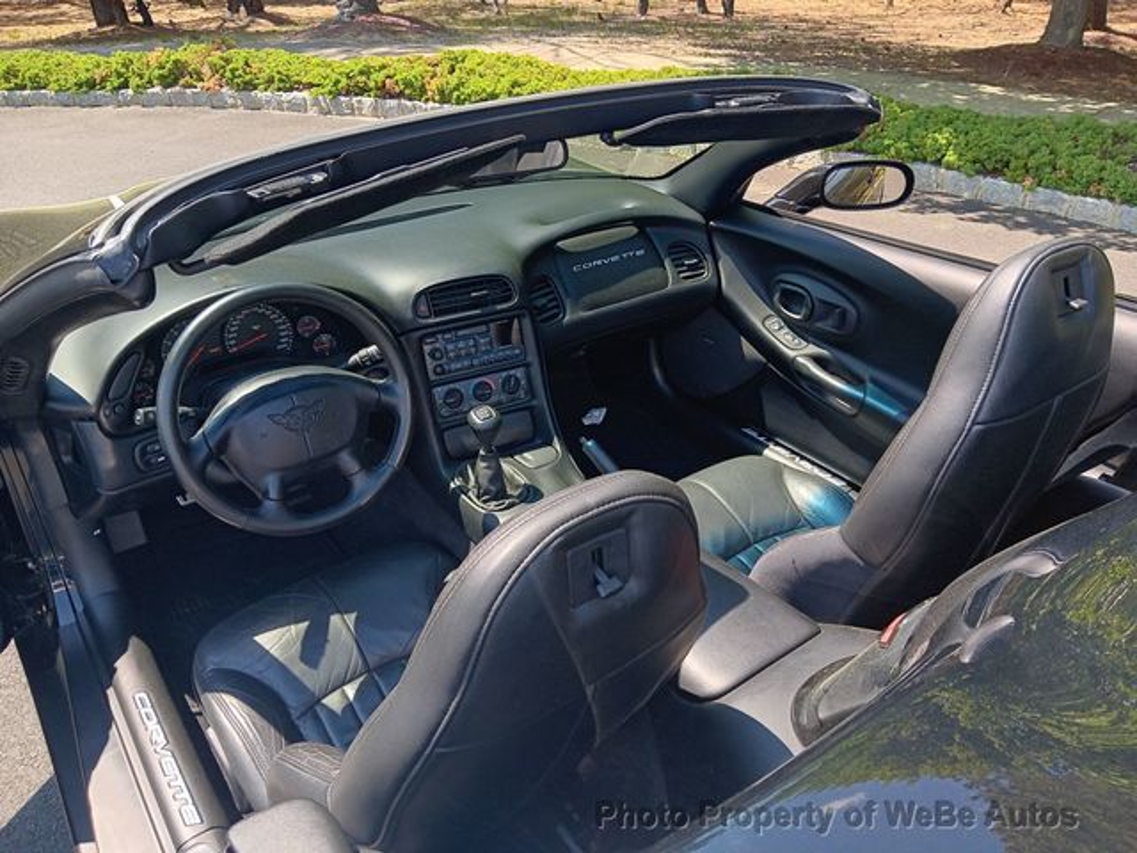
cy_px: 426
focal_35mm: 26
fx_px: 854
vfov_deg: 53.1
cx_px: 568
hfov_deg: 67.3
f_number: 1.8
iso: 20
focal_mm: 3.98
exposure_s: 1/111
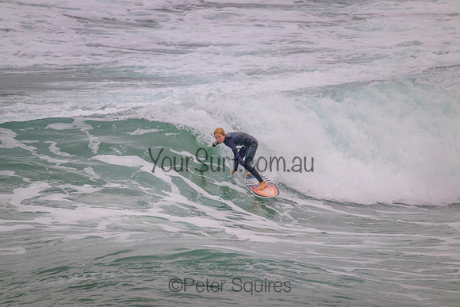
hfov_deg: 2.6
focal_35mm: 800
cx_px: 230
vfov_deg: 1.7
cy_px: 154
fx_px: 10224
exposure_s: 1/1250
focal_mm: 800
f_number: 11
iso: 2800
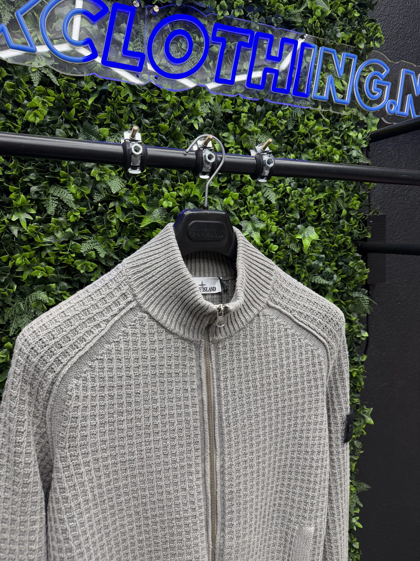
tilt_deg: -7.5
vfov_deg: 71.6
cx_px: 210
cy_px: 280
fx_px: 388
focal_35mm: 24
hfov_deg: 56.8
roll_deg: -1.5
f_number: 1.78
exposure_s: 1/126
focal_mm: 6.76
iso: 200
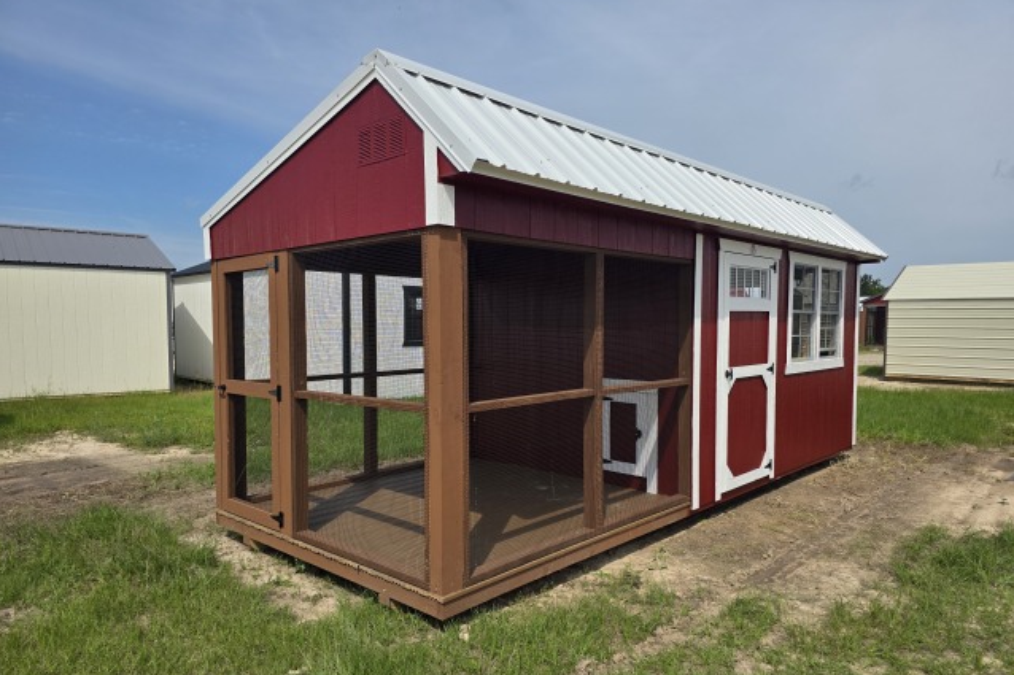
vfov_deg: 53.1
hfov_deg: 73.8
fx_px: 676
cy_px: 361
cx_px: 507
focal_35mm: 24
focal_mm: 6.3
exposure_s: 1/7944
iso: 64
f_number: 1.7
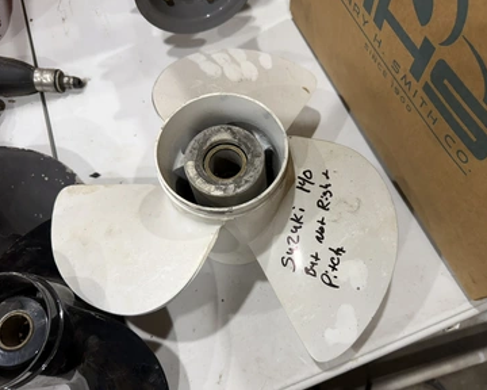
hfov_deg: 65.9
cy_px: 198
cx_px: 268
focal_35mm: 26
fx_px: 375
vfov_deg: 54.9
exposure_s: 1/120
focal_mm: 6.76
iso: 160
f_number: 1.78
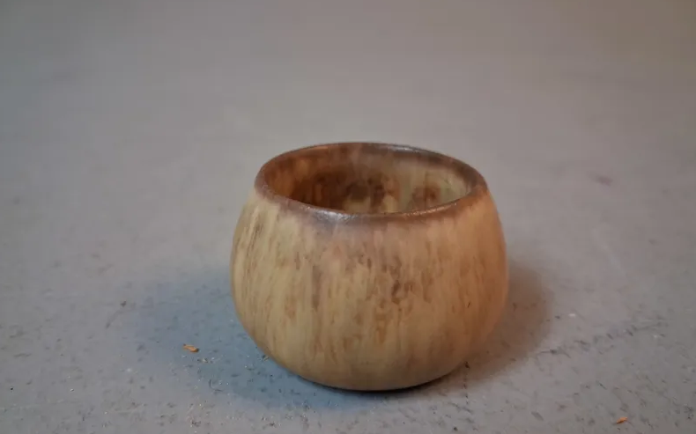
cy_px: 245
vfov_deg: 43.0
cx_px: 349
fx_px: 550
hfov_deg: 64.7
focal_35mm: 29
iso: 320
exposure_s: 1/50
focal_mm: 4
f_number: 1.8
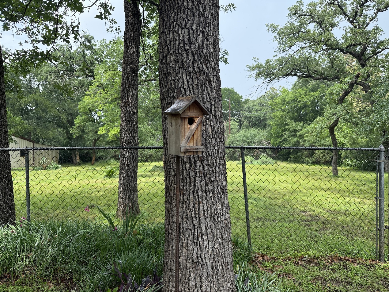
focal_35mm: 24
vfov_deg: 56.8
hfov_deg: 71.6
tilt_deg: +0.8
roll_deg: +1.1
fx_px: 270
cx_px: 194
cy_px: 146
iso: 100
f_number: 1.78
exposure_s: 1/1618
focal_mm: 6.76
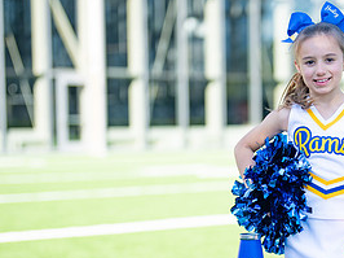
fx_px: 1231
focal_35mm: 124
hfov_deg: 15.7
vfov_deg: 11.9
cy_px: 226
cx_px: 324
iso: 100
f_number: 1.2
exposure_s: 1/2500
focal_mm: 50
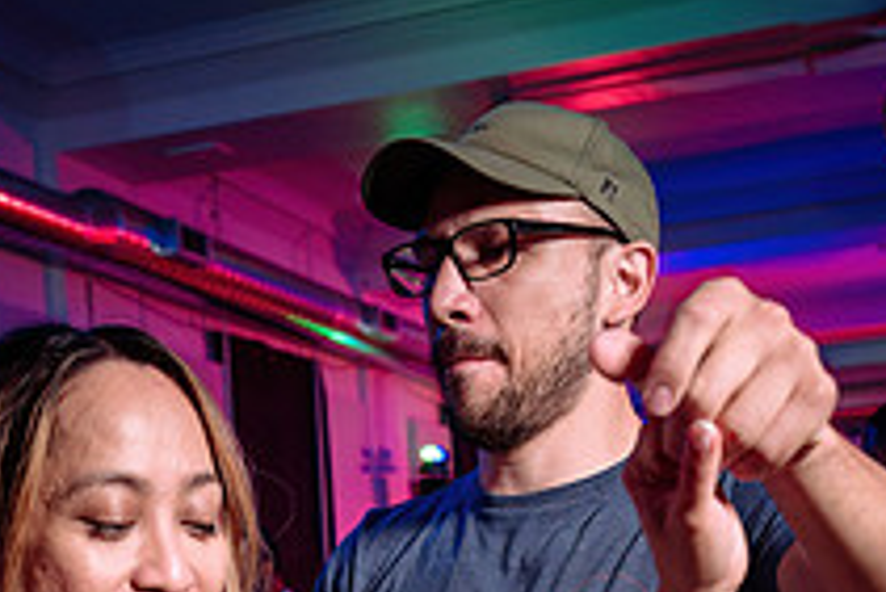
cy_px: 787
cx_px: 416
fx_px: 1625
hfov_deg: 30.5
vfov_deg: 19.0
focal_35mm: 66
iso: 500
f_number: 3.5
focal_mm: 24
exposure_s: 1/80
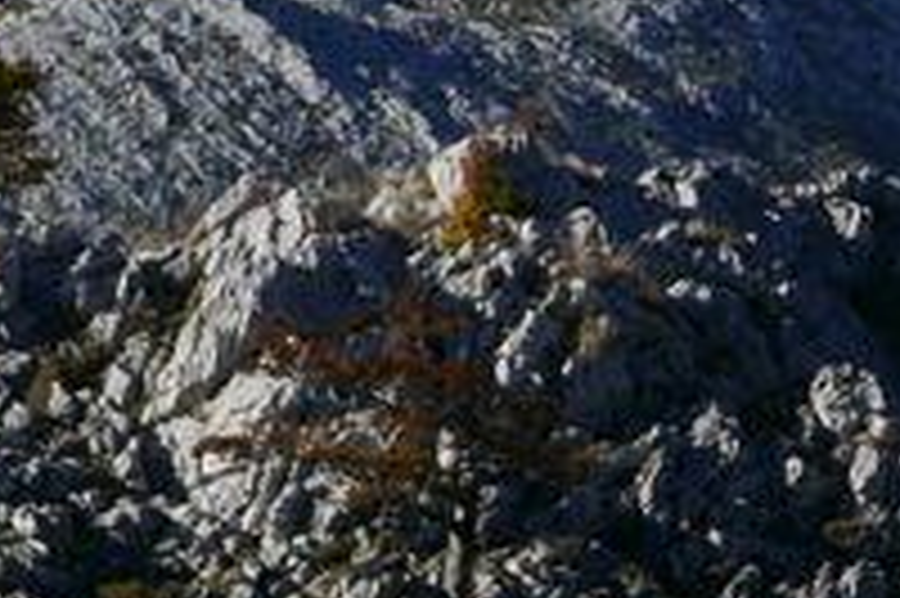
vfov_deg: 4.7
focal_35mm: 294
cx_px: 830
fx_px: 7344
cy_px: 13
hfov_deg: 7.0
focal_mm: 22
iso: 200
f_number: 5.6
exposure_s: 1/800
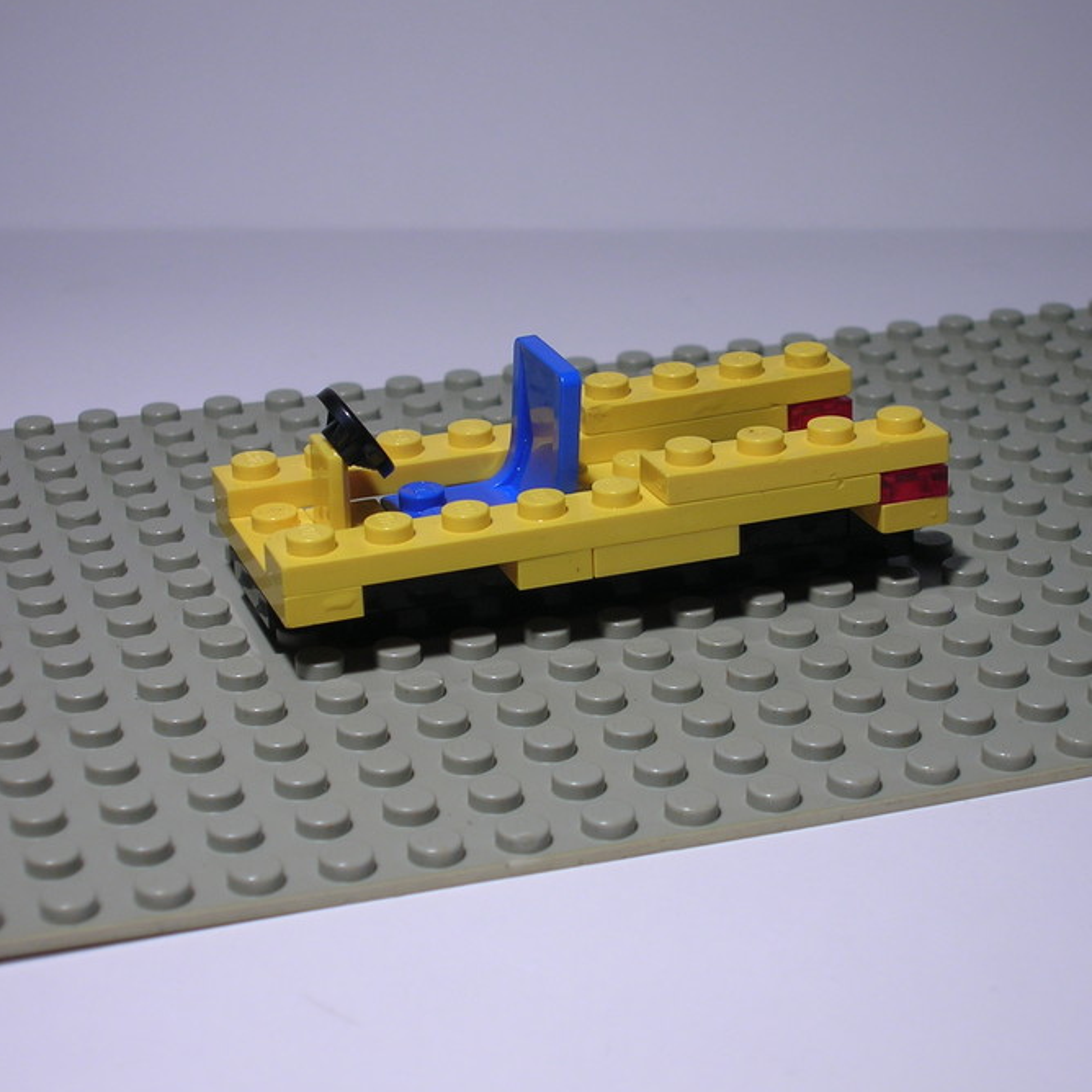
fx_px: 2677
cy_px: 547
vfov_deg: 23.1
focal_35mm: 75
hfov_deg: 23.0
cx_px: 651
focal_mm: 10.4
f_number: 3.6
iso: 50
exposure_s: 1/22.7
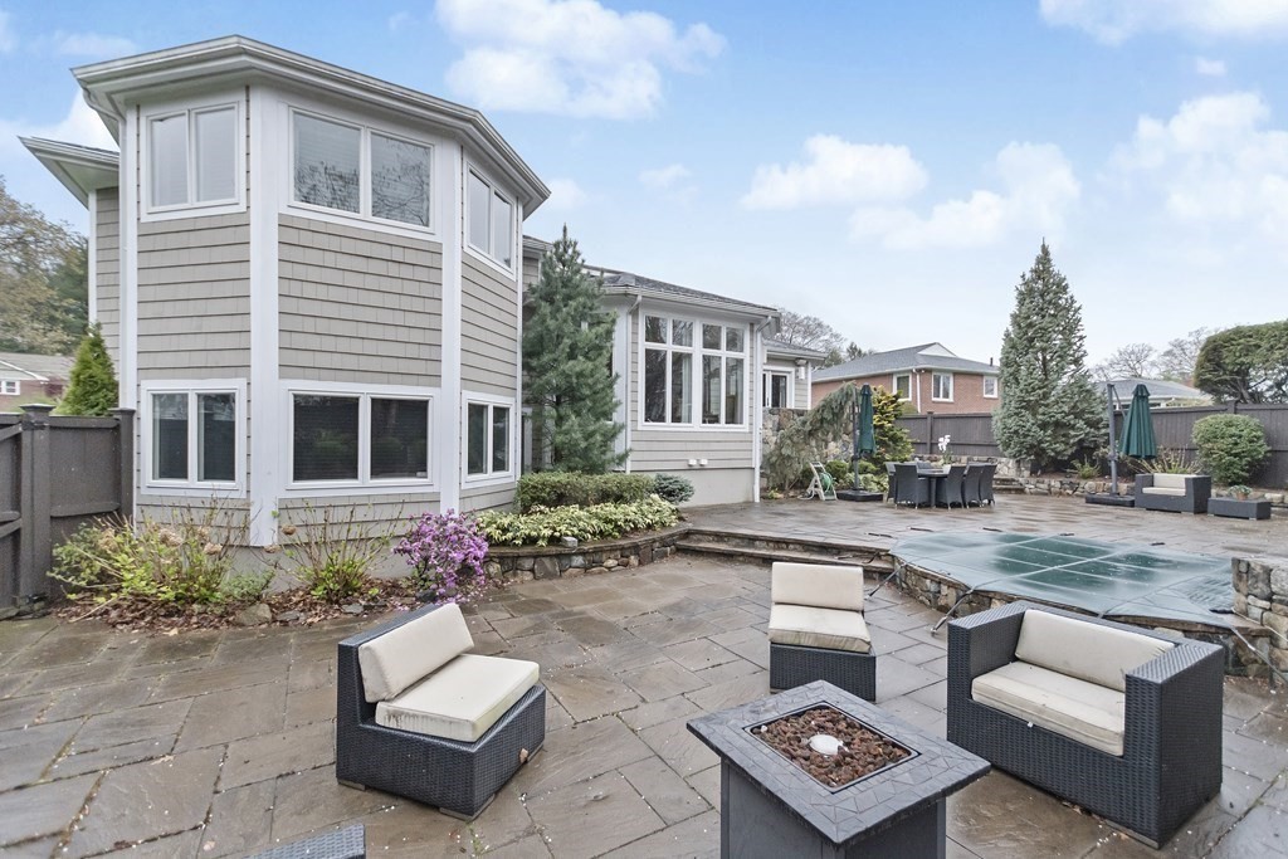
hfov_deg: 100.4
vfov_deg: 77.3
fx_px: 537
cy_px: 430
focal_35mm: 15
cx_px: 644
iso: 800
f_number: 3.5
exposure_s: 1/5000
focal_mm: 10
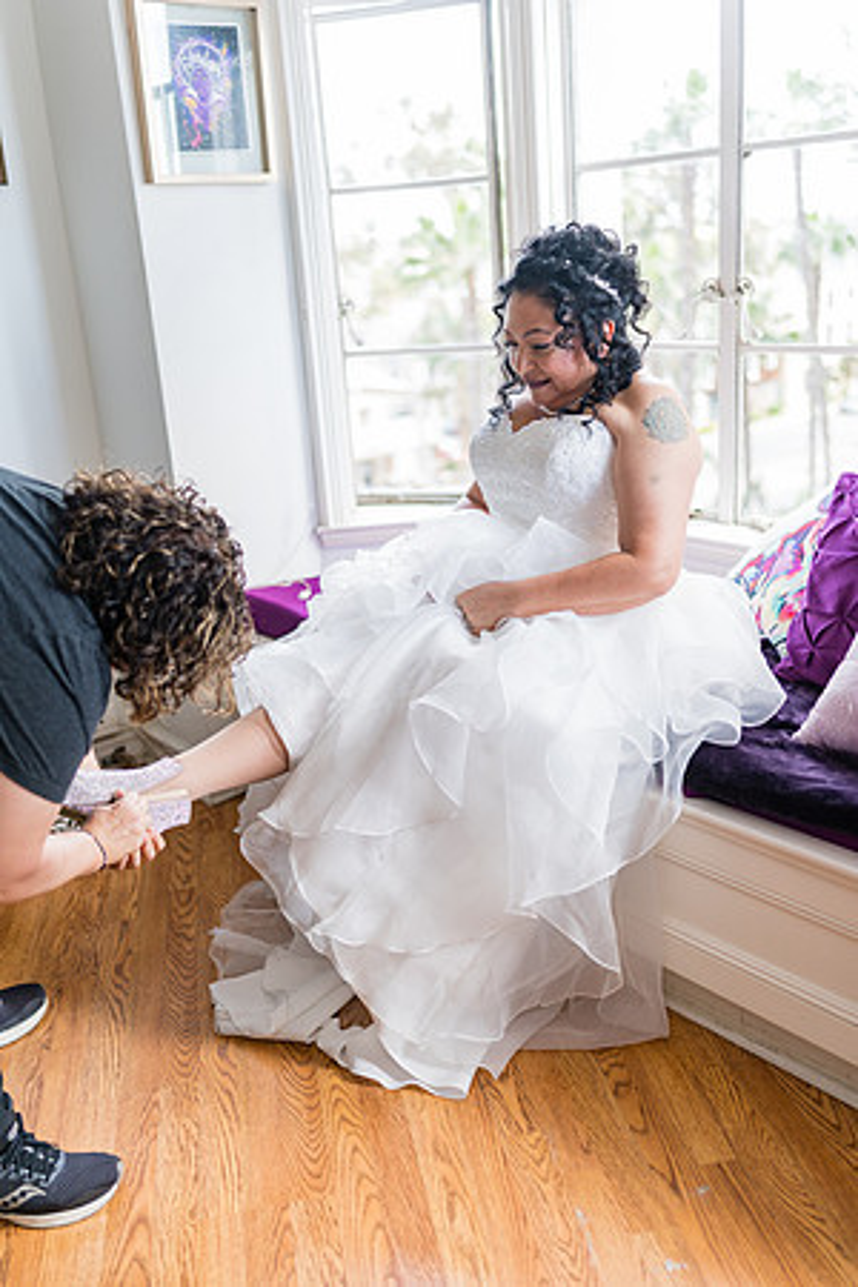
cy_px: 644
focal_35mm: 35
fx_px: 1251
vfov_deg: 54.4
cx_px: 429
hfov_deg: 37.9
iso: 200
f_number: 1.4
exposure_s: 1/320
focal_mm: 35
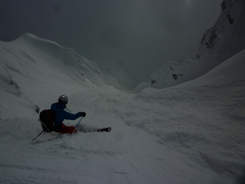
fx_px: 205
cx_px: 122
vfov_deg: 48.2
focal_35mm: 29
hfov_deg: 61.7
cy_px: 92
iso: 80
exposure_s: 1/2000
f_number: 8
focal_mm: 5.2
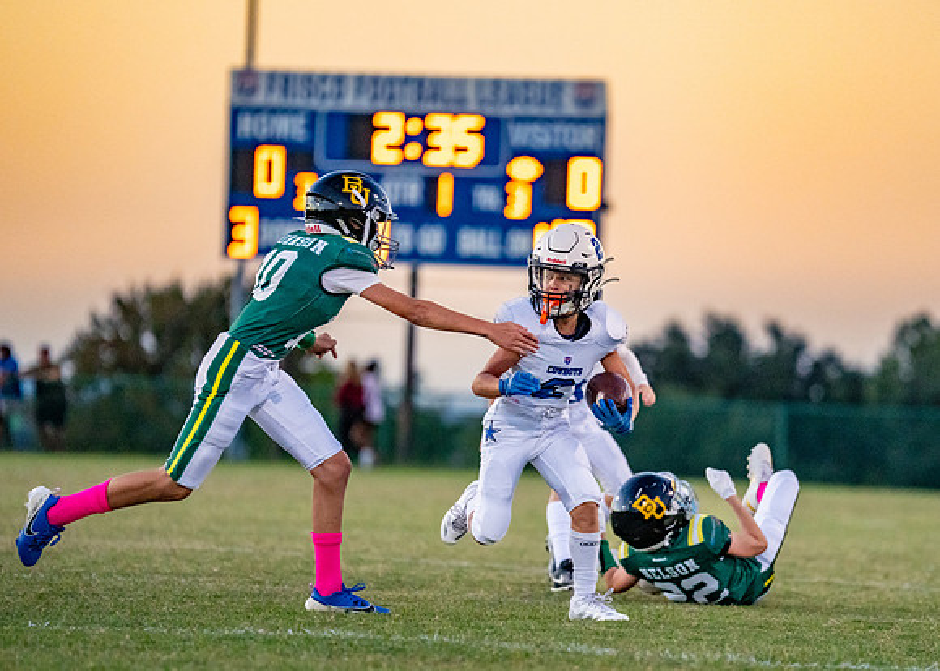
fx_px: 6611
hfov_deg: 8.1
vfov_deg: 5.8
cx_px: 577
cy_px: 386
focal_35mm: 248
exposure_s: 1/1600
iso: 4000
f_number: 2.8
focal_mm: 200
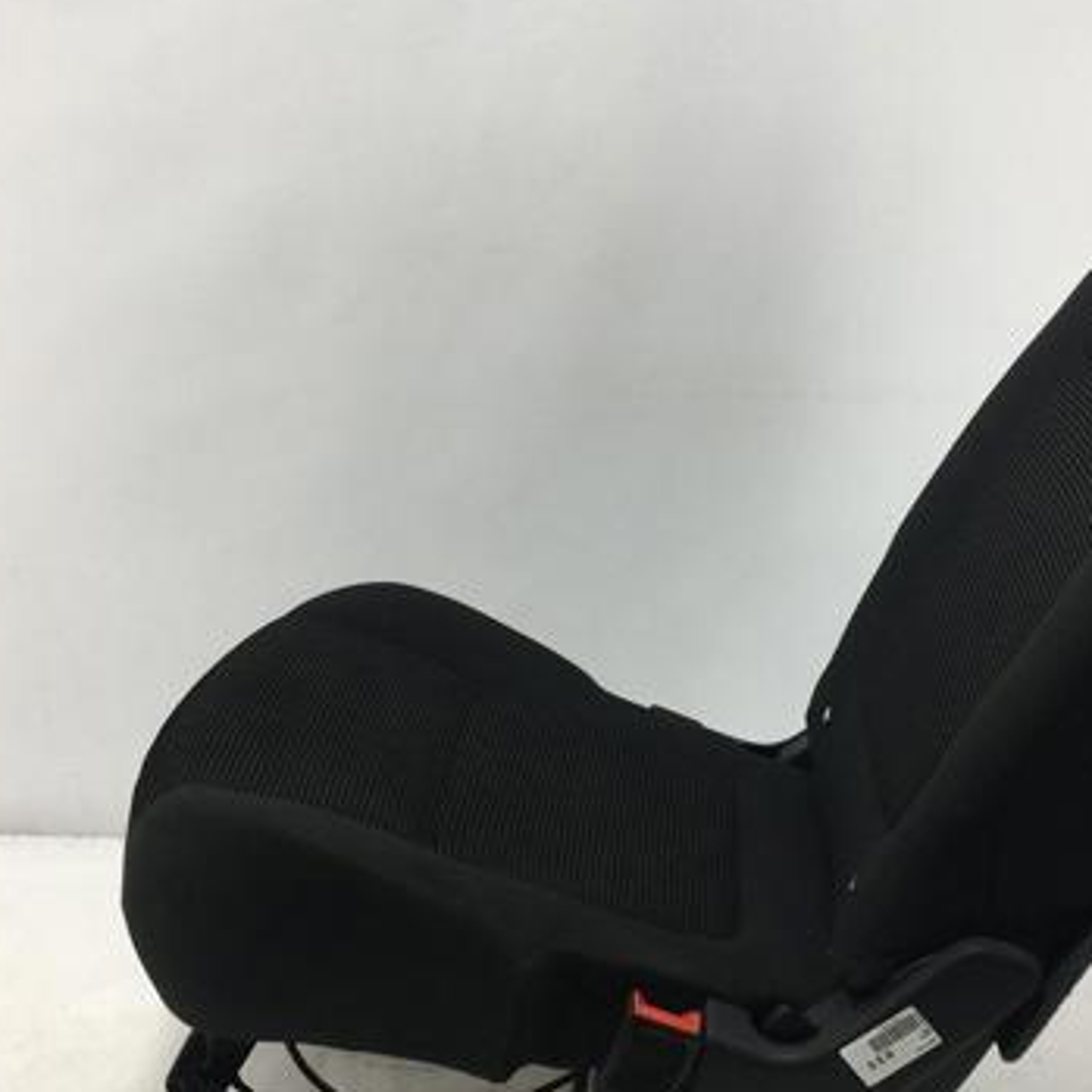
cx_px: 657
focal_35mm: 47
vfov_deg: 35.9
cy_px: 654
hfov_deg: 35.9
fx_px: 1677
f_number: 2.2
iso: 25
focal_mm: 4.15
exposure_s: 1/392
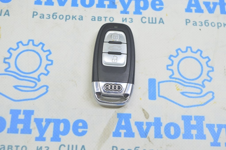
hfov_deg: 41.1
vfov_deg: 28.0
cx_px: 113
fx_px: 301
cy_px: 75
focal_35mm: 48
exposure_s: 1/20
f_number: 5.6
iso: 400
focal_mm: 32
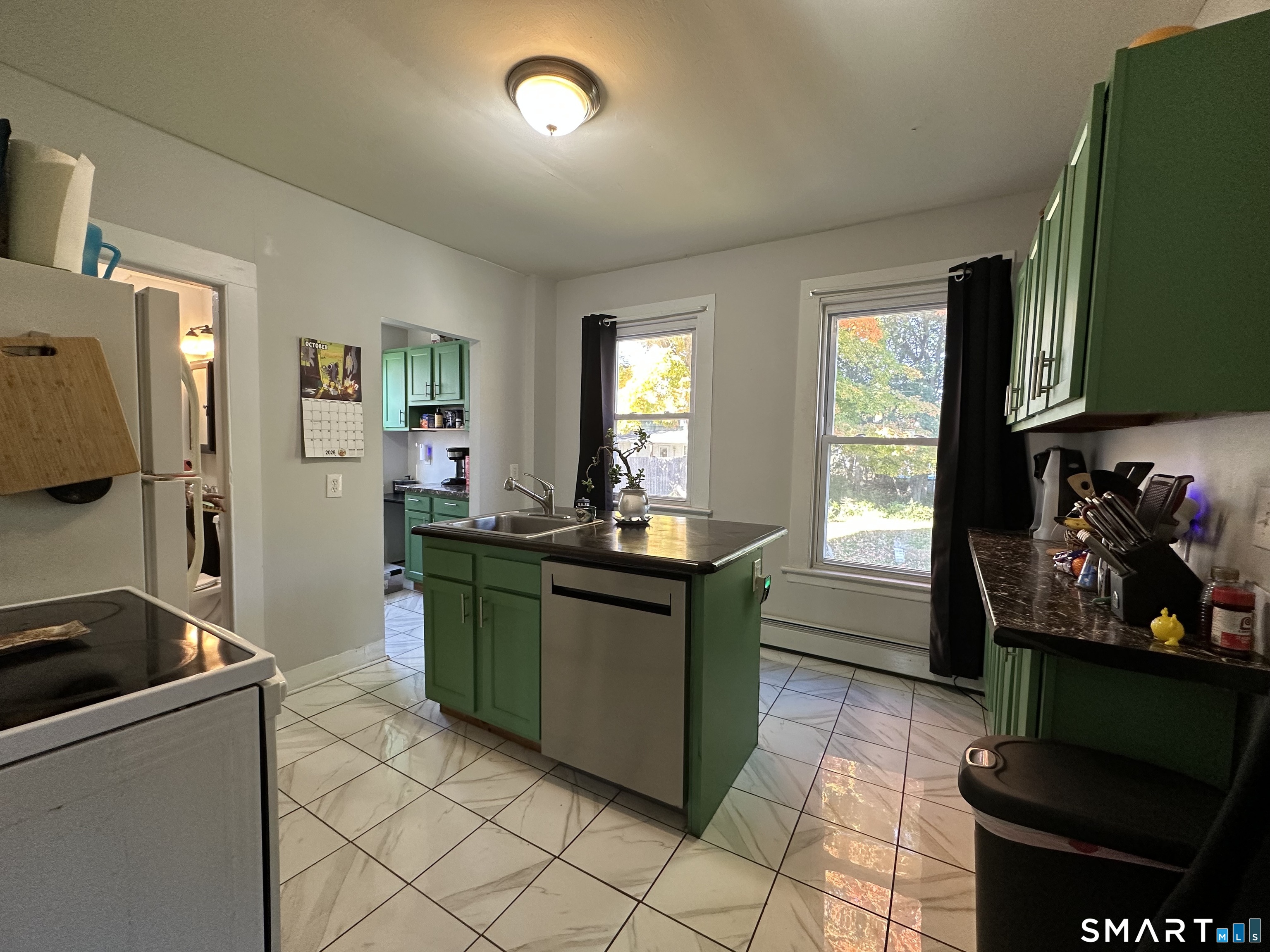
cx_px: 635
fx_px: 514
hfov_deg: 102.1
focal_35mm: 14
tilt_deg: -3.4
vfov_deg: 85.7
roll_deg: -1.2
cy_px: 476
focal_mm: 2.22
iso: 200
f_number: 2.2
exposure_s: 1/99
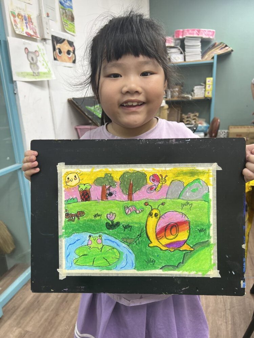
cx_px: 127
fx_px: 254
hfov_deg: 53.1
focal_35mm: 26
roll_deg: +2.6
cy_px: 169
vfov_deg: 67.3
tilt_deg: -16.6
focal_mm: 5.7
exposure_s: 1/100
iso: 80
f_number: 1.5
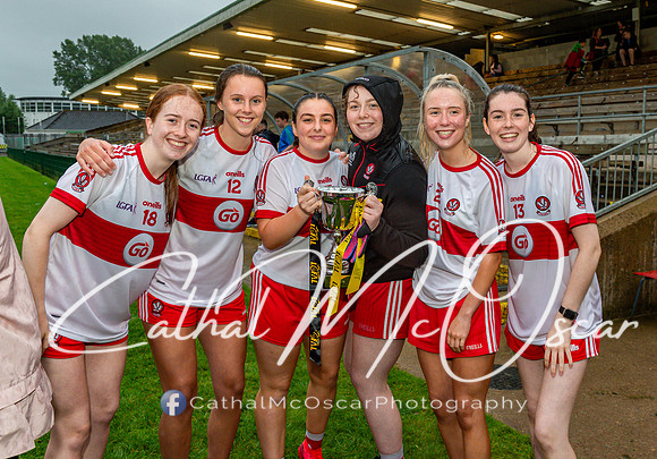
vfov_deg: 38.9
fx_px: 648
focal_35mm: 35
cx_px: 402
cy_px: 191
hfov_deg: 53.3
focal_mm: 29
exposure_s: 1/100
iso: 1600
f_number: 4.5
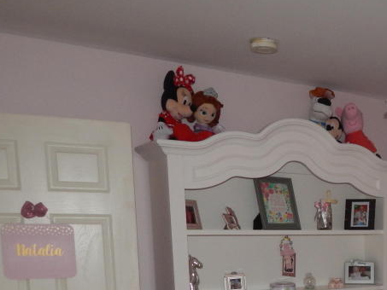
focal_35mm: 52
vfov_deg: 25.8
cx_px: 390
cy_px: 324
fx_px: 582
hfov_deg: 33.6
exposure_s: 1/30
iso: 200
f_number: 3
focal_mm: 4
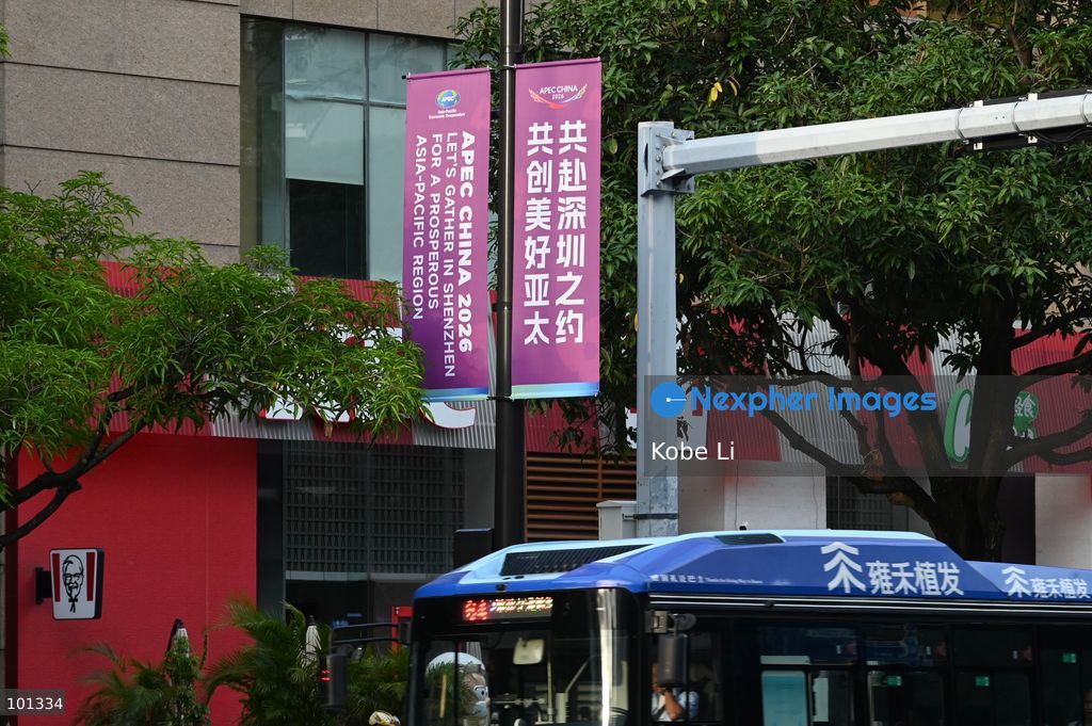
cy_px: 363
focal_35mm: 120
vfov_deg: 11.4
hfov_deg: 17.1
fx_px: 3637
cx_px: 546
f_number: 5.6
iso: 500
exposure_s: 1/250
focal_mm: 120
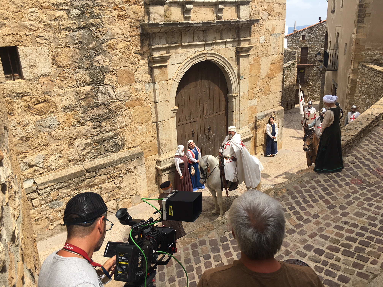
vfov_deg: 48.2
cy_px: 144
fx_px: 321
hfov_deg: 61.7
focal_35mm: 29
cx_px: 192
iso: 25
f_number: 2.2
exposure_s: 1/950
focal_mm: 4.15
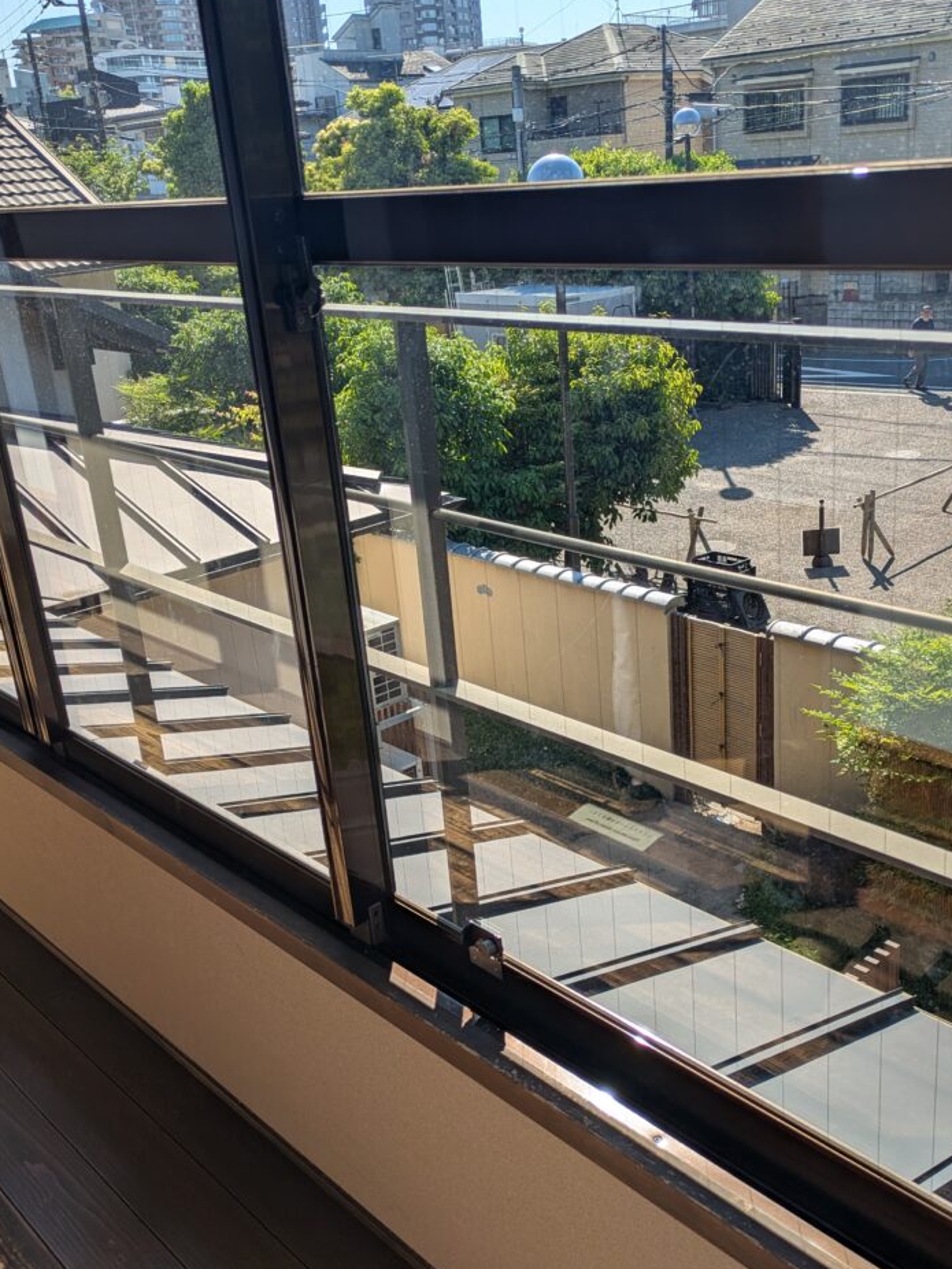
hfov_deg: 41.7
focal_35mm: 34
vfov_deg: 54.0
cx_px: 553
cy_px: 628
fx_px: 1247
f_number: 1.89
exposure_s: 1/1420
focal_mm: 5.43
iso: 45
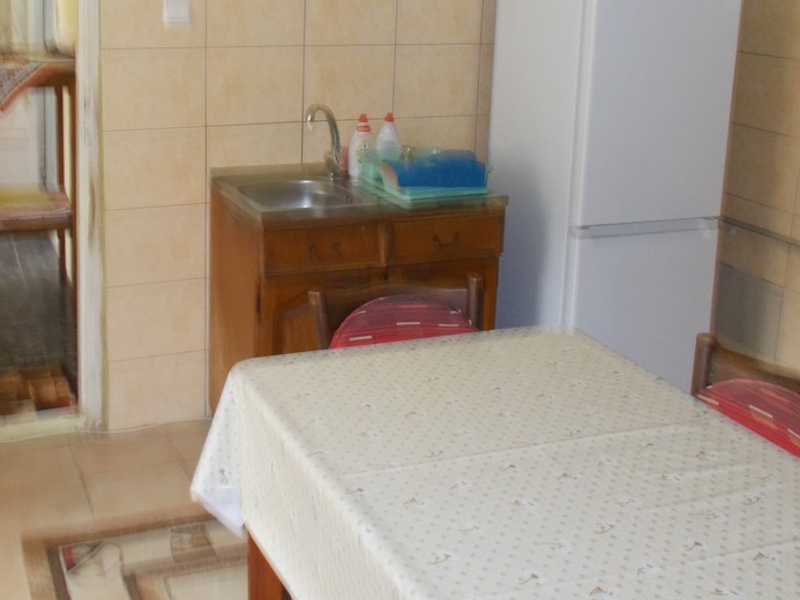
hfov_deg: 41.8
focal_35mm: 45
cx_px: 307
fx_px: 1040
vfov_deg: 31.7
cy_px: 160
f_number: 3.2
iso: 200
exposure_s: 1/25
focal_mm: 4.6
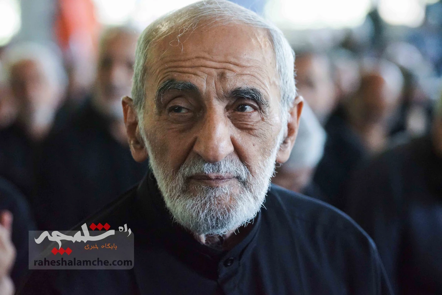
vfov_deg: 9.8
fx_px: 1719
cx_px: 221
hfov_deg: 14.7
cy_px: 148
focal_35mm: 140
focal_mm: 140
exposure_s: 1/320
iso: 6400
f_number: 4.5
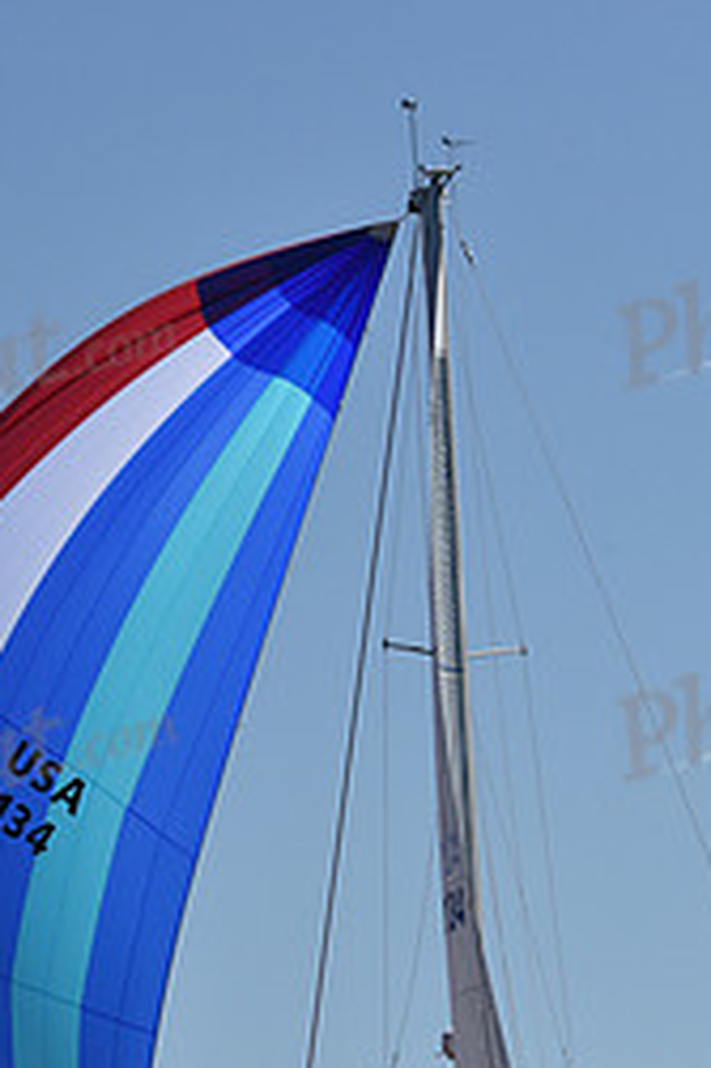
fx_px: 4806
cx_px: 398
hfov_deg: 8.5
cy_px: 953
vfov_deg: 12.6
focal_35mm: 162
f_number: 10
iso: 320
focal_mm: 70
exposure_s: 1/1250
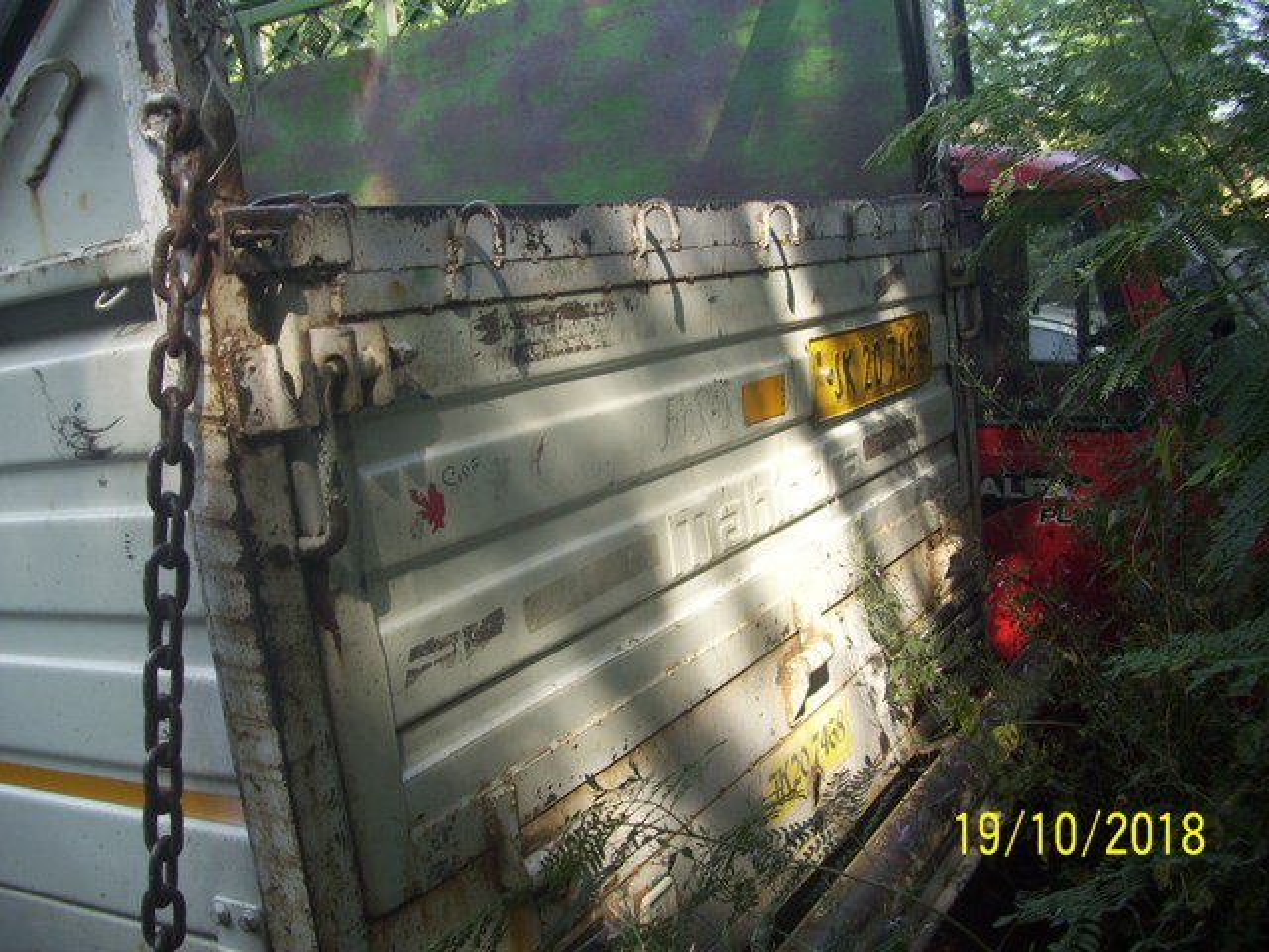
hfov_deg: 54.0
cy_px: 476
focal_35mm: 34
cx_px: 634
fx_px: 1246
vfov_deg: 41.8
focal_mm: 5.7
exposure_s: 1/125
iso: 80
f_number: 2.9
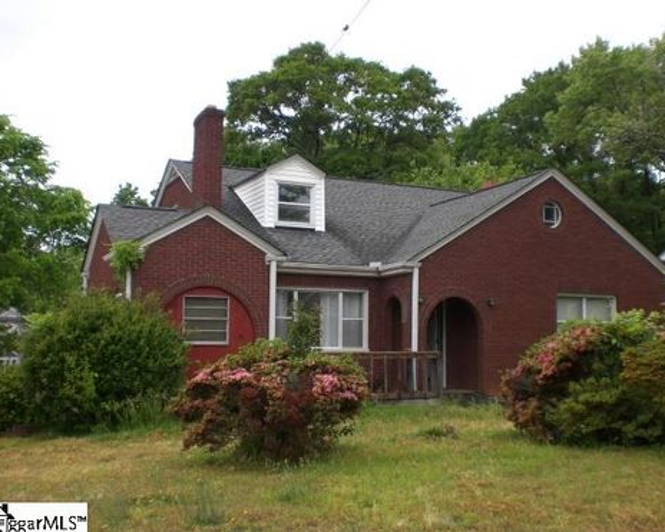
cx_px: 343
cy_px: 267
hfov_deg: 45.8
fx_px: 787
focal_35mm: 40
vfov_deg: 37.3
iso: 50
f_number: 4.4
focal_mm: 6.3
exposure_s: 1/200
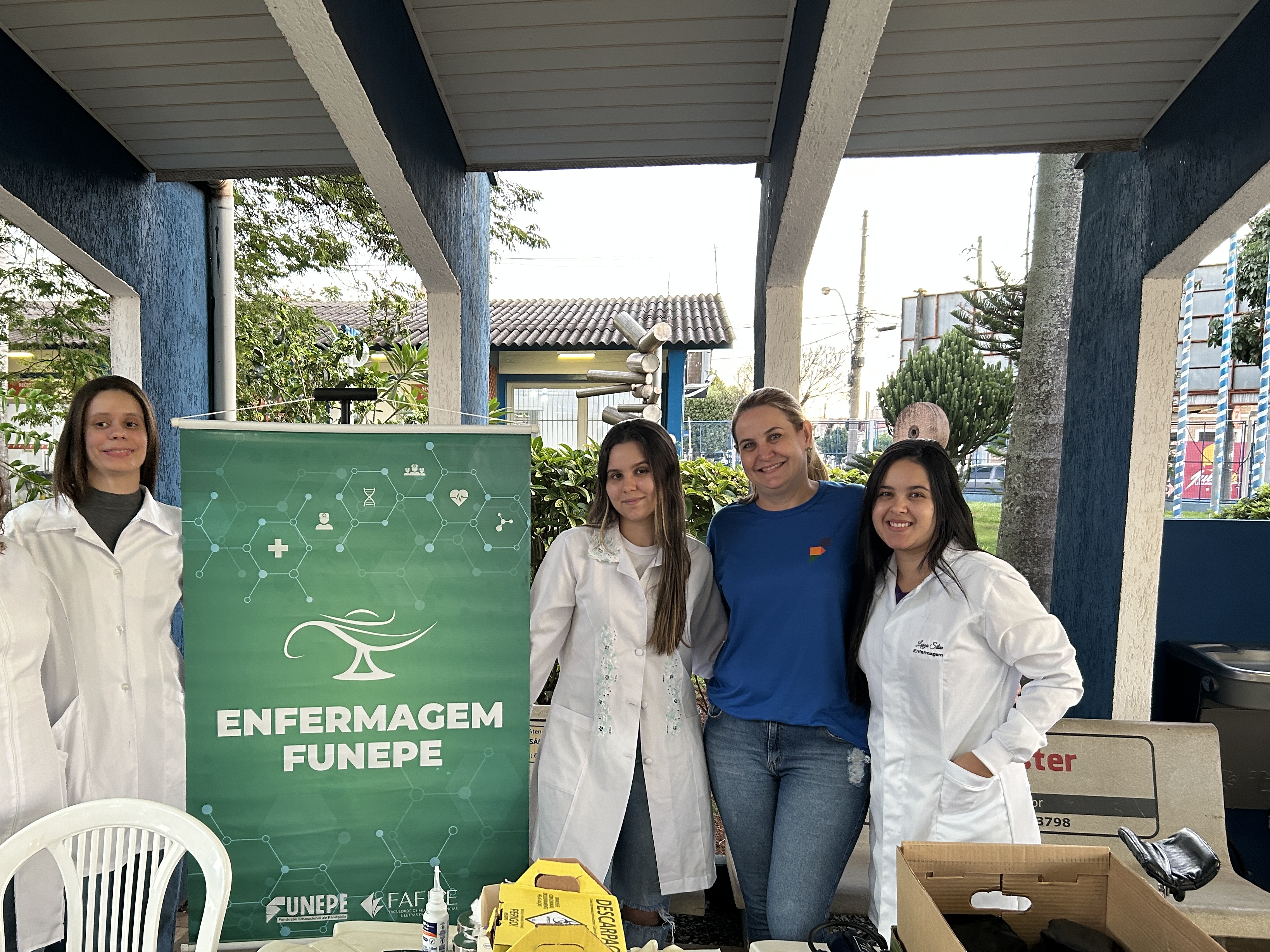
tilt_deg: -6.8
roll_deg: -0.5
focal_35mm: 32
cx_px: 493
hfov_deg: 56.3
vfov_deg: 43.9
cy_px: 584
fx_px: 1174
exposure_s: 1/60
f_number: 1.5
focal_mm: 5.7
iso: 160
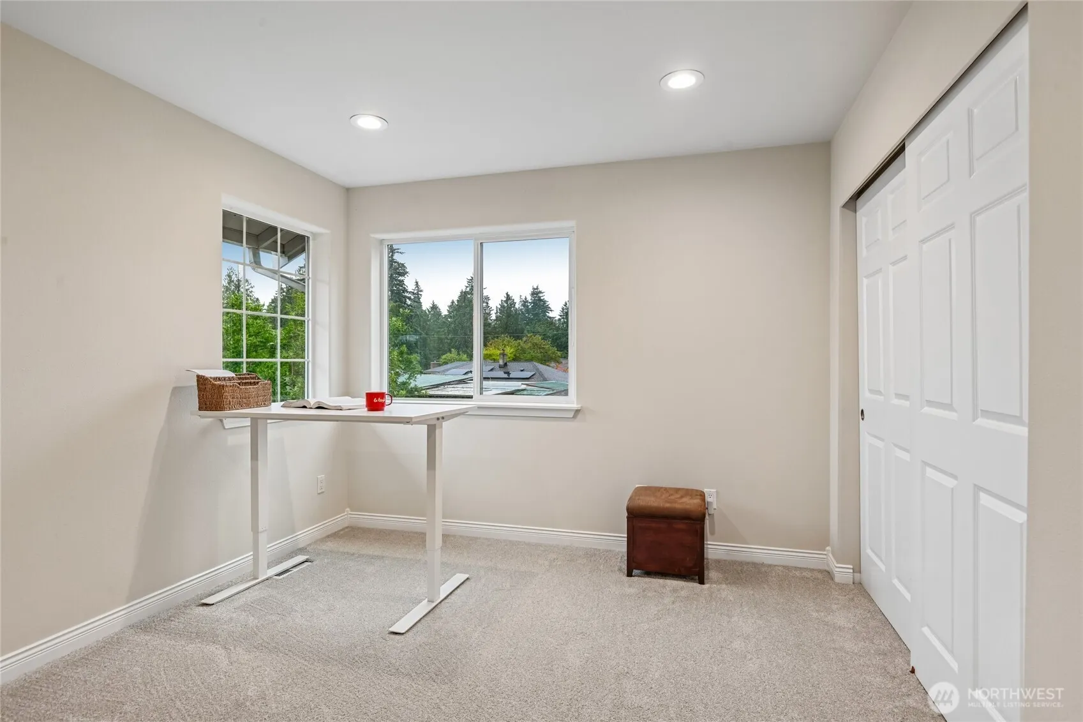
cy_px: 361
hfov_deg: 90.0
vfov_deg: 67.4
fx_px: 541
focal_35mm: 18
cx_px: 542
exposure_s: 1/30
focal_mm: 18
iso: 400
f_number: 8
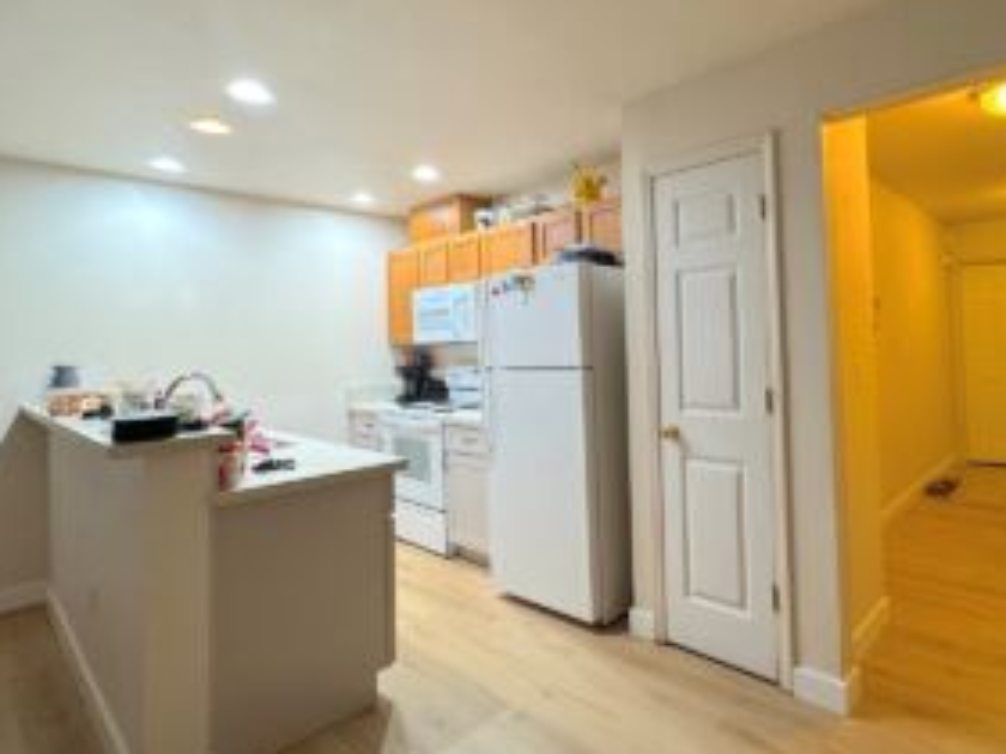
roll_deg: +1.5
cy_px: 330
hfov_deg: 81.0
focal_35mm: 20
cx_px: 593
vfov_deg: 65.7
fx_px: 581
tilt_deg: +1.0
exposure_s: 1/120
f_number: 2.2
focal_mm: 2.22
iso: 200
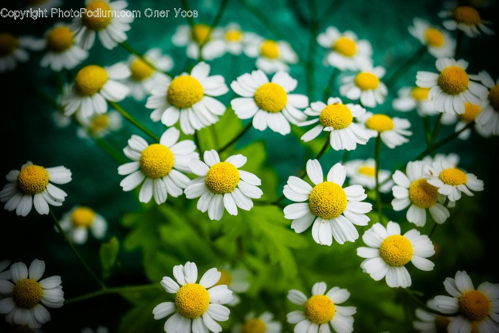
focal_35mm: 82
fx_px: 1143
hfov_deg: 24.6
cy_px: 166
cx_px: 250
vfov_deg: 16.6
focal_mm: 55
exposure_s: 1/200
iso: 100
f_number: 6.3
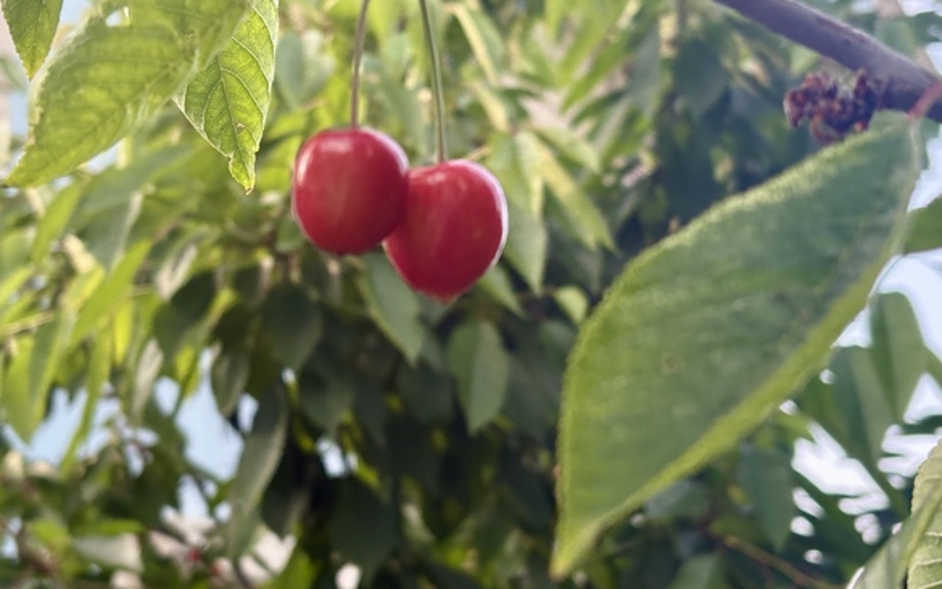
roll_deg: +0.2
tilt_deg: +18.4
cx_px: 423
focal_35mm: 65
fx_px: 1669
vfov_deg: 20.0
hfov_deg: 31.5
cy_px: 238
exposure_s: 1/269
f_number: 1.6
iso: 50
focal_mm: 5.96
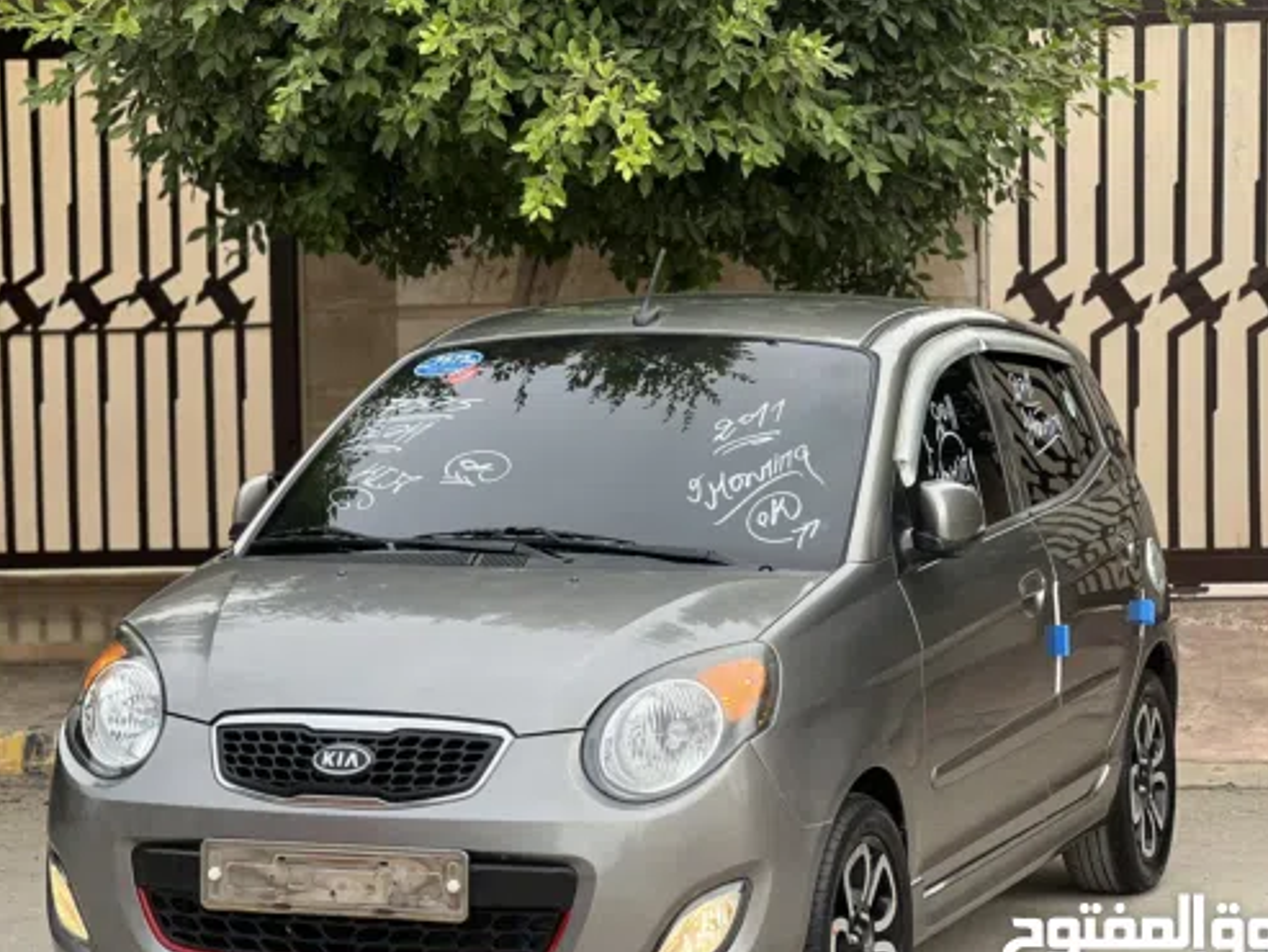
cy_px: 522
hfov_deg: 19.6
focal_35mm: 100
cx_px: 615
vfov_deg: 14.8
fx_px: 3664
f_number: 2.8
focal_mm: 9
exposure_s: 1/121
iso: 64
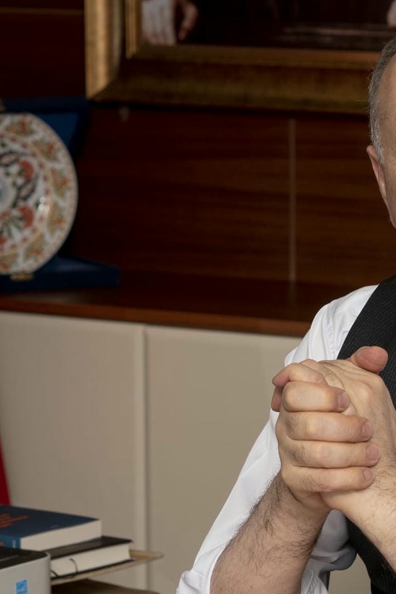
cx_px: 505
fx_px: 3630
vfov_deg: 9.4
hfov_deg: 6.2
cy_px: 235
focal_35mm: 220
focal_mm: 85
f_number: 7.1
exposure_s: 1/80
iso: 125
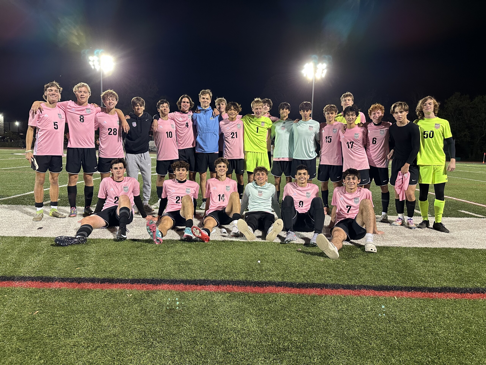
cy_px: 182
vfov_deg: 56.8
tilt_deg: -6.8
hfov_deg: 71.6
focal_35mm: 24
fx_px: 337
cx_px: 243
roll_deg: -1.9
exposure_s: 1/60
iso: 250
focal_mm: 6.86
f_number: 1.78
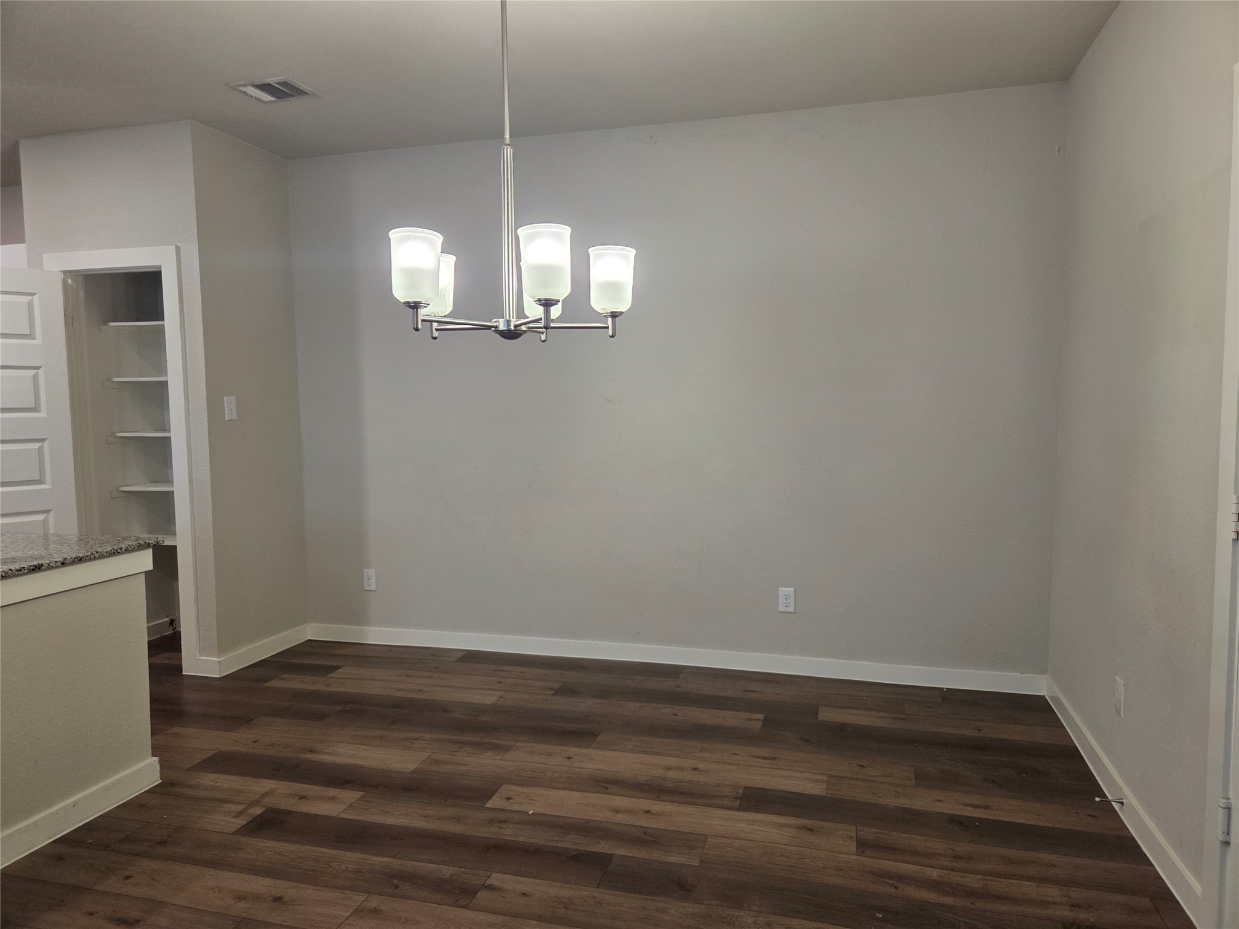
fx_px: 823
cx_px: 620
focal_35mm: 23
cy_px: 464
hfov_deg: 73.9
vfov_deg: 58.9
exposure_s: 1/120
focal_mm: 5.4
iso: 250
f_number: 1.8
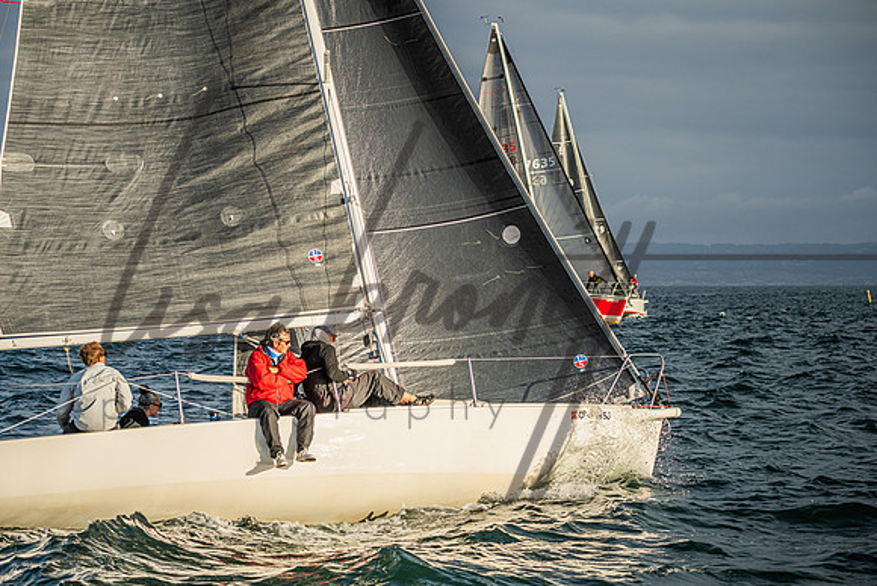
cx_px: 426
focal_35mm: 105
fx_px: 2559
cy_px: 293
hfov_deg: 19.4
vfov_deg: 13.0
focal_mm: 100
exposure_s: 1/3200
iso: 220
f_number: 4.5
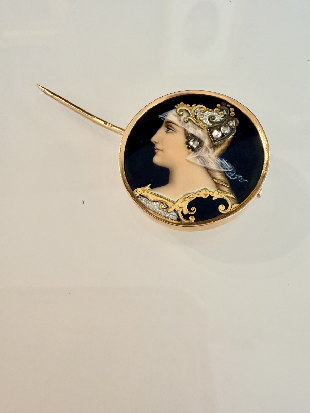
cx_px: 155
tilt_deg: -68.1
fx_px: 287
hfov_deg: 56.8
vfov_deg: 71.6
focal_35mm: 24
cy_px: 206
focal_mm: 2.22
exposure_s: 1/50
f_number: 2.2
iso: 250
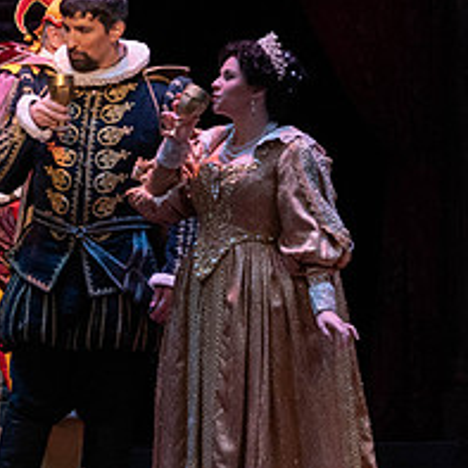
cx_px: 133
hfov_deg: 3.5
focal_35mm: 501
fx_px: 7663
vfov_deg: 3.5
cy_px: 108
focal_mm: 200
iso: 5000
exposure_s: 1/250
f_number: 8
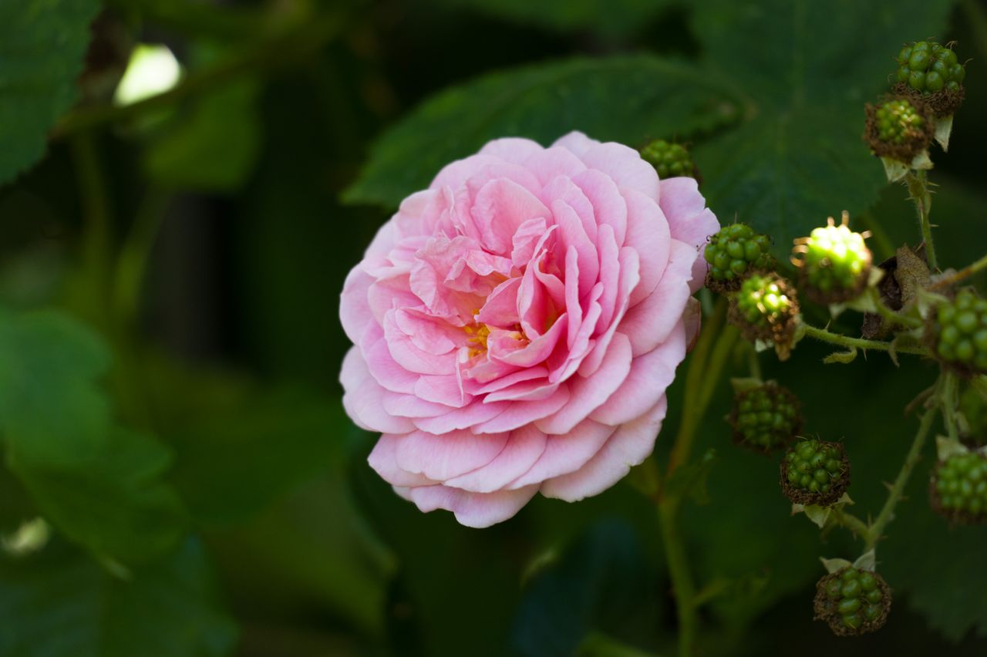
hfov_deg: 5.7
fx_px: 9919
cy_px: 328
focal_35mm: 362
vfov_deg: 3.8
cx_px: 494
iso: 640
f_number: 6.3
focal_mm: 362
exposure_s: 1/500
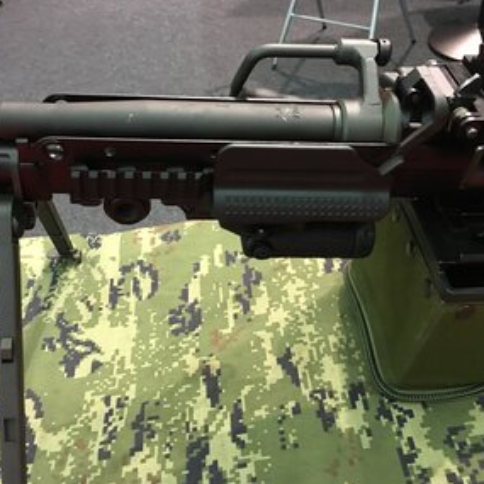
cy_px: 243
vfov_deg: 46.0
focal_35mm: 36
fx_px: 569
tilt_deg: -41.7
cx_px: 211
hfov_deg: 45.9
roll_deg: +10.8
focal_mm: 4.15
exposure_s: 1/10
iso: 100
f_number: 2.2
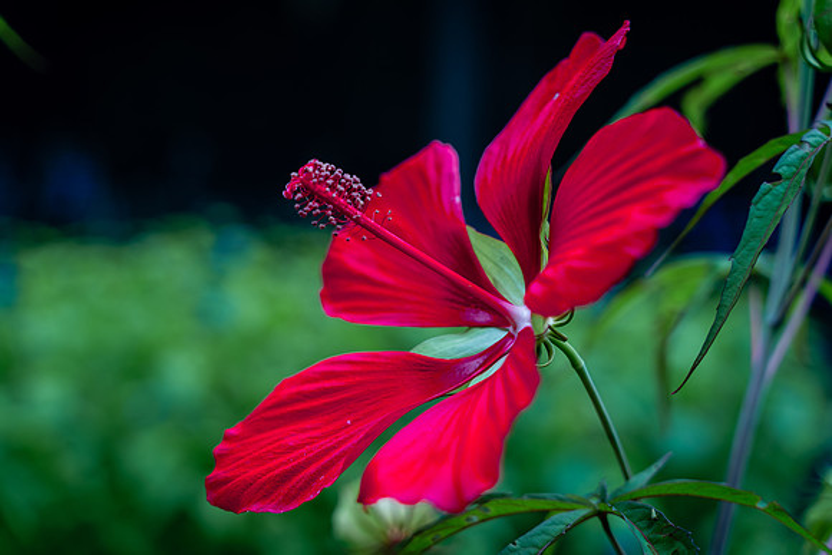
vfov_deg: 18.2
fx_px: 1734
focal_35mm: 75
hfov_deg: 27.0
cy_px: 278
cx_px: 416
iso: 320
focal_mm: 75
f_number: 4
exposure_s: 1/125
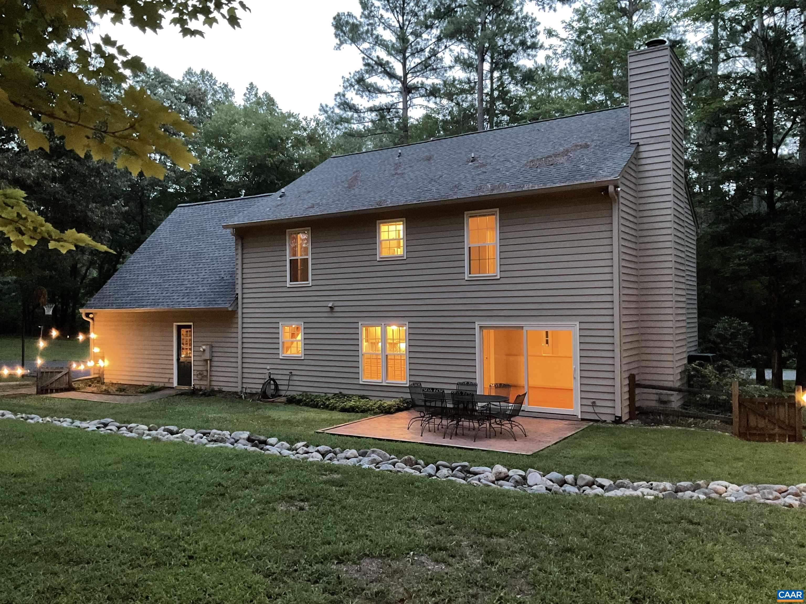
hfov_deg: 61.7
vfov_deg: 48.2
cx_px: 403
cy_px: 302
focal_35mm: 29
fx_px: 675
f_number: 1.8
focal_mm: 3
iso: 500
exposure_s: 1/24
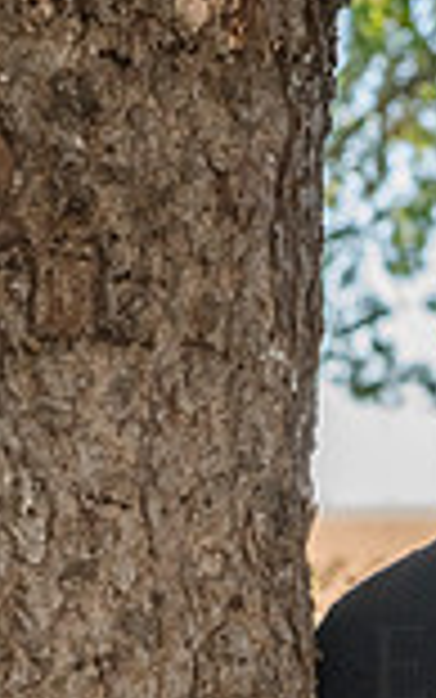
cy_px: 824
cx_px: 670
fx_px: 5888
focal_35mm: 310
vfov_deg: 6.7
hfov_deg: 4.2
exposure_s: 1/250
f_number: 9
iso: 800
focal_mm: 105
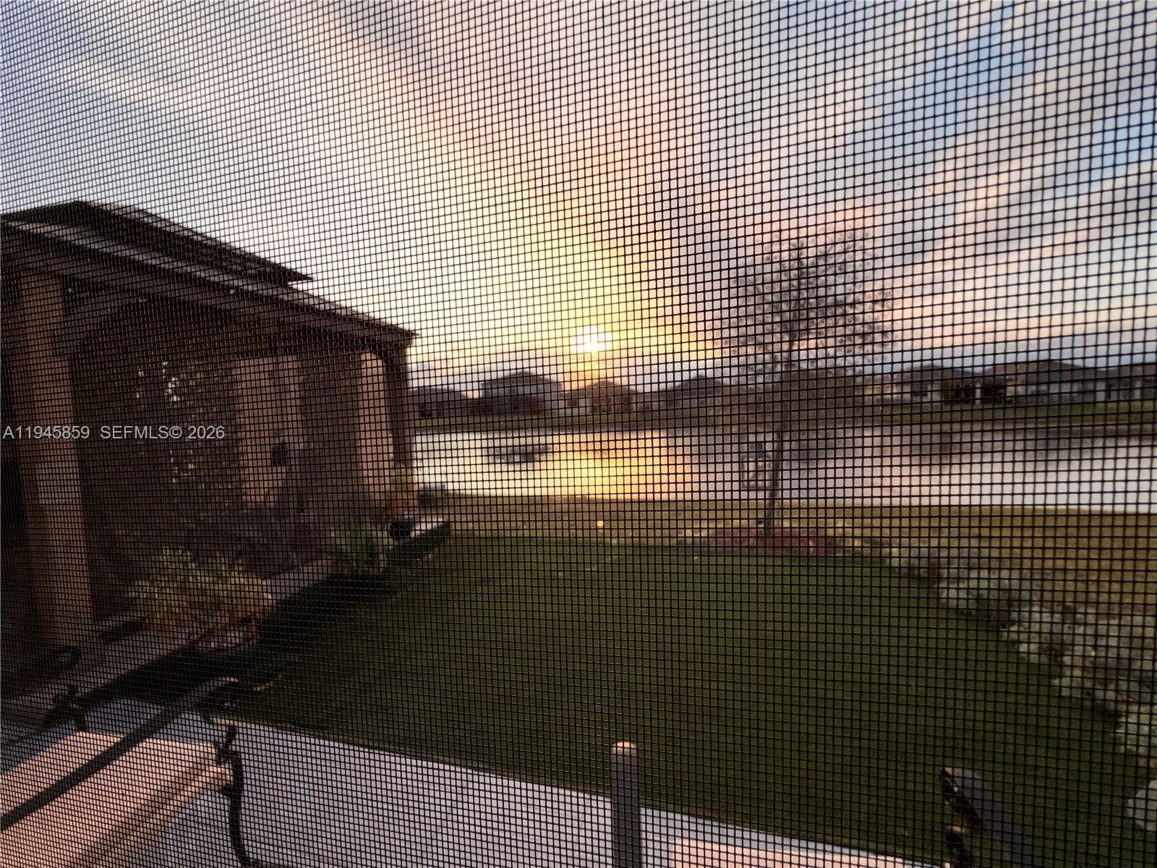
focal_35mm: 14
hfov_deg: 102.1
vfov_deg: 85.7
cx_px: 578
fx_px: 468
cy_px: 434
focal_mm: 2.22
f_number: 2.2
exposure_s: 1/658
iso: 40
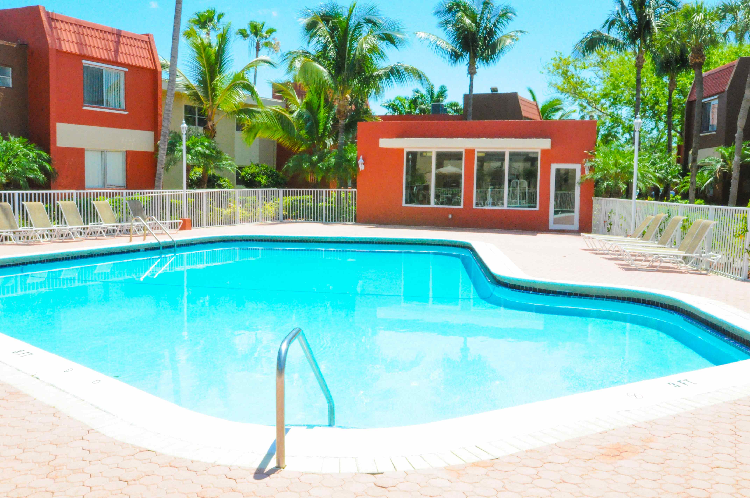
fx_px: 749
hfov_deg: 53.2
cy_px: 249
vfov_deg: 36.8
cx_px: 375
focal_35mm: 36
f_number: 32
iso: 2000
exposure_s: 1/200
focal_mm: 24
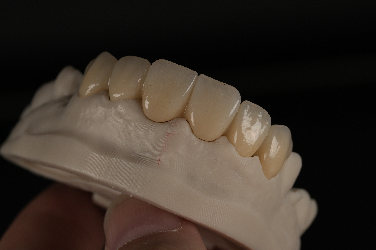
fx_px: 1567
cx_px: 188
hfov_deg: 13.7
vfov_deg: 9.1
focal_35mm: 150
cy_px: 125
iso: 100
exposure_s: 1/200
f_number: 9
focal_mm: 100
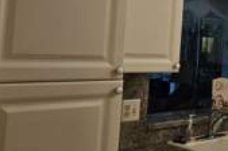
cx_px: 277
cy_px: 22
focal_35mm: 68
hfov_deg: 26.3
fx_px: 430
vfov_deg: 19.6
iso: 160
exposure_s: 1/120
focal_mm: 5.4
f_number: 1.8
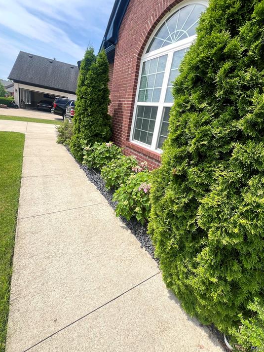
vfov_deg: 101.9
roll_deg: -10.9
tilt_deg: -17.7
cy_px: 163
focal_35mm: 14
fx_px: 142
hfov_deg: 85.6
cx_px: 139
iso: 32
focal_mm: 1.57
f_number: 1.8
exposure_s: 1/1220
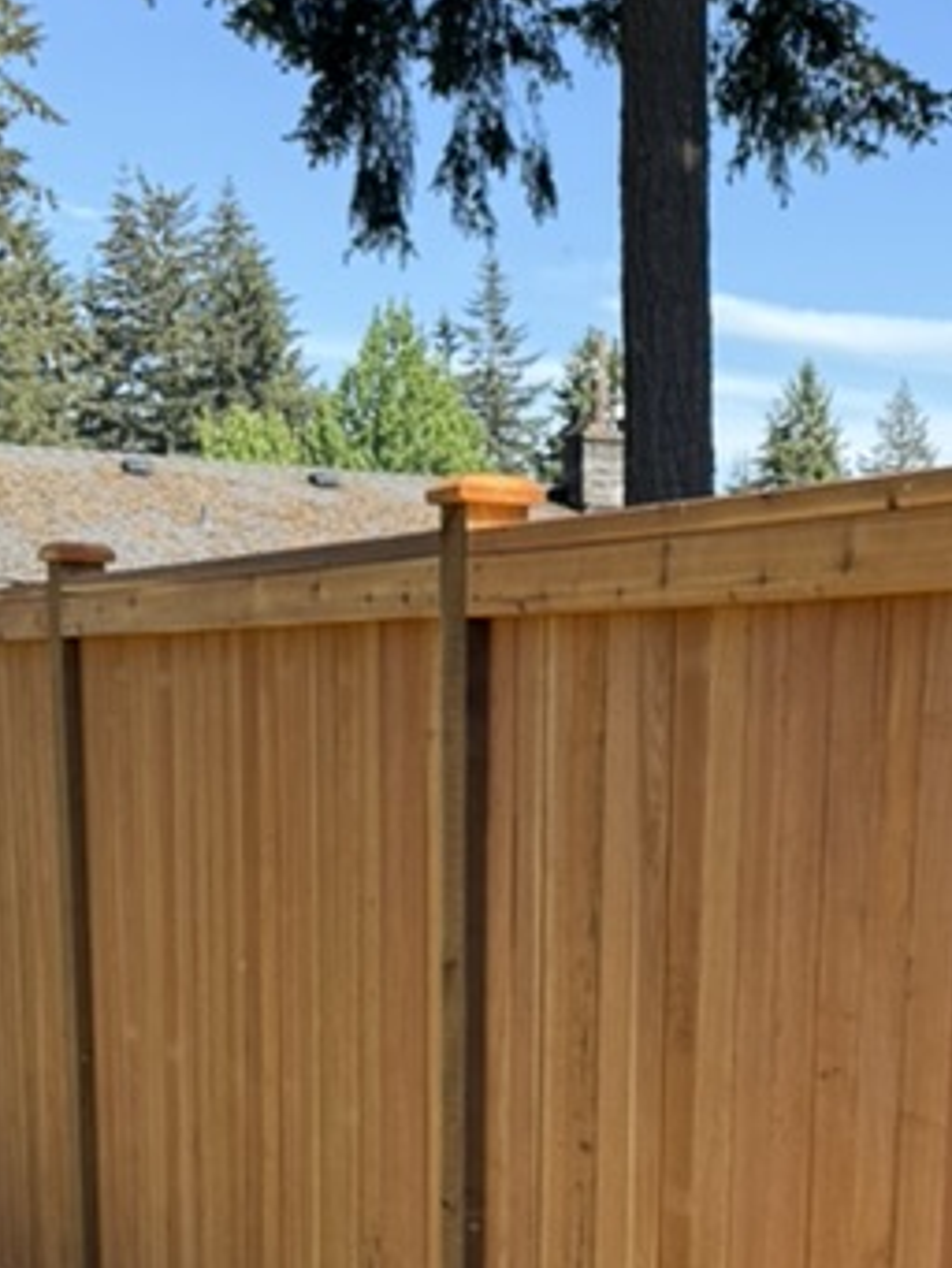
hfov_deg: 20.3
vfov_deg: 25.4
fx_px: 2639
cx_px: 677
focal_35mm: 72
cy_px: 1335
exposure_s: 1/1585
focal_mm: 6.76
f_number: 1.78
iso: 100
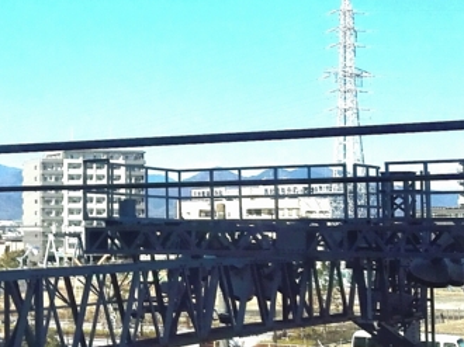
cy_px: 142
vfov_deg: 16.4
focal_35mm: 90
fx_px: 1206
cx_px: -37
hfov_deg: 20.8
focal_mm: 3.8
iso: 100
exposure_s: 1/5376
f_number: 2
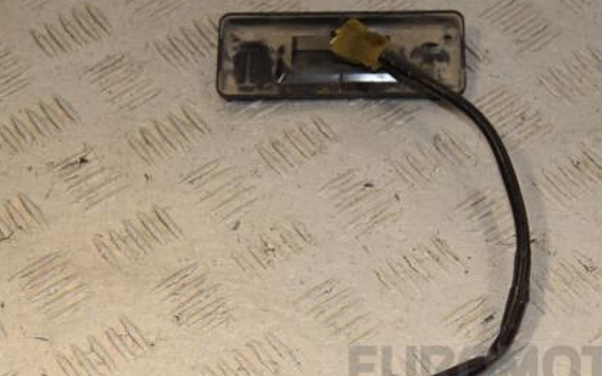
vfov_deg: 14.2
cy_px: 177
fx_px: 1510
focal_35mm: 92
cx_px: 322
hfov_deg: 22.5
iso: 800
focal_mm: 42
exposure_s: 1/200
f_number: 8
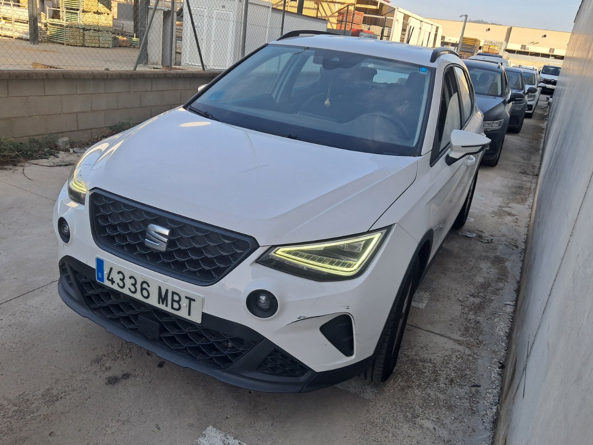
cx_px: 296
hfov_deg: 63.4
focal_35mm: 28
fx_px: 480
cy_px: 225
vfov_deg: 49.8
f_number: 1.8
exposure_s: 1/267
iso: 50
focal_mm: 4
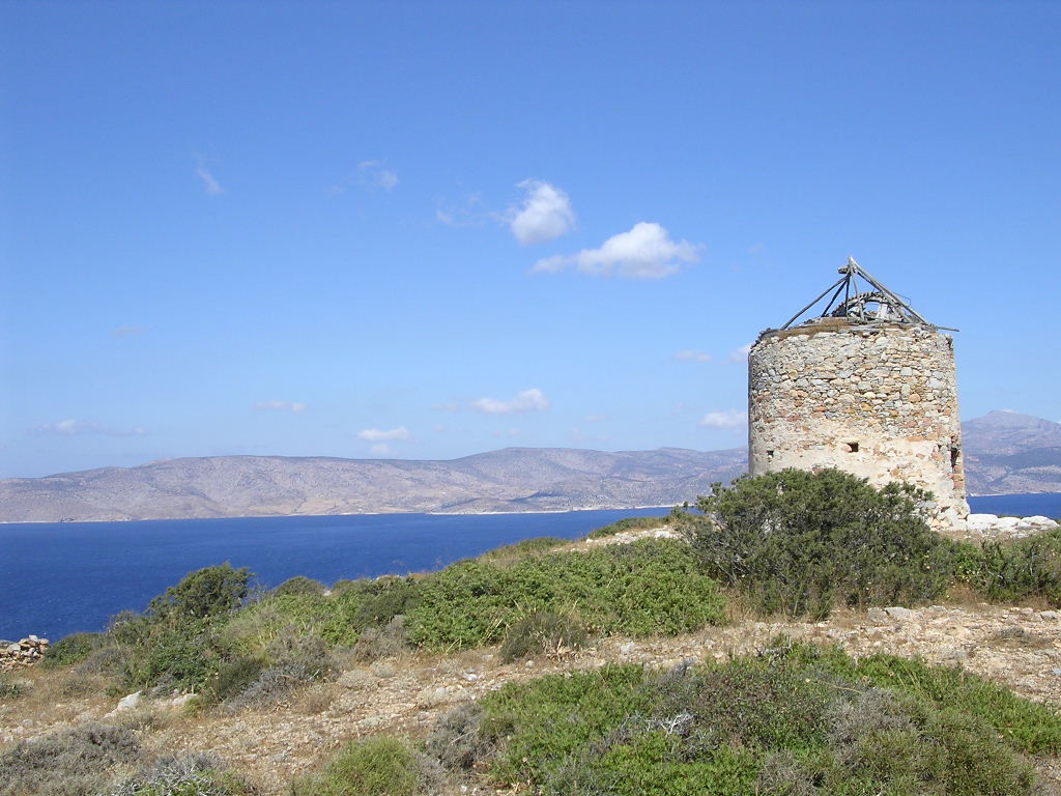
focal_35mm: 38
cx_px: 530
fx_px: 1165
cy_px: 398
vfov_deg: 37.7
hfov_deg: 49.0
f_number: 5.6
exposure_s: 1/335
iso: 100
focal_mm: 5.8
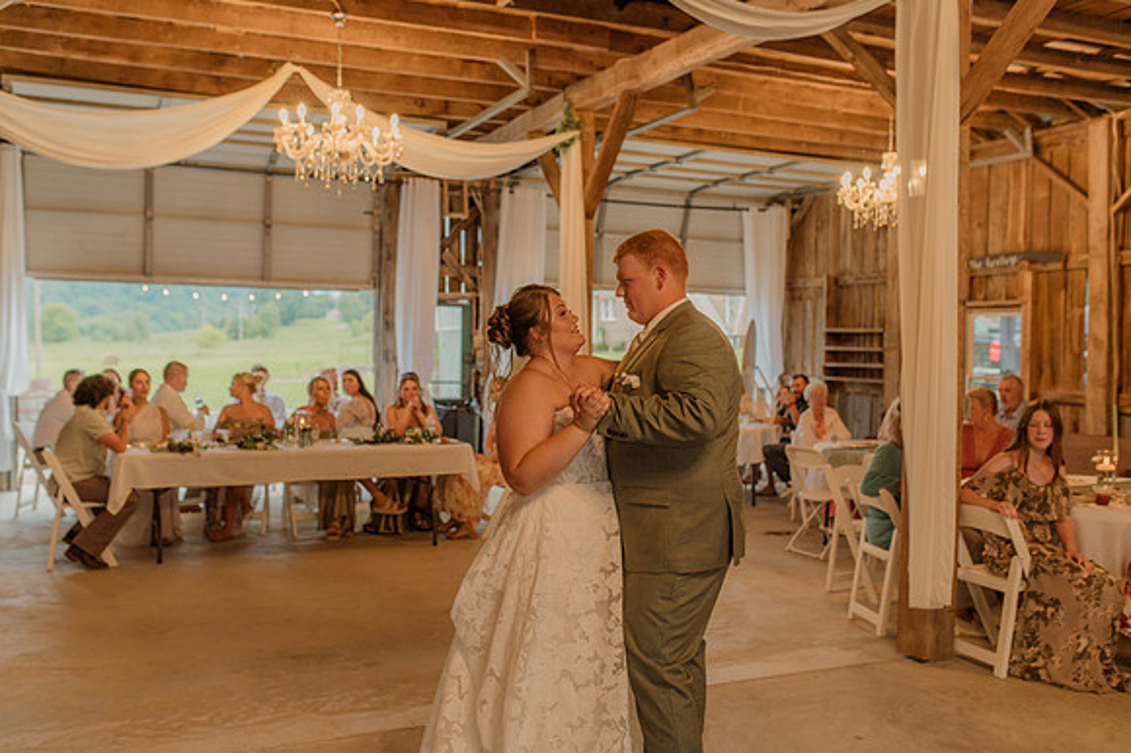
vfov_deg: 37.8
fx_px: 1099
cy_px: 376
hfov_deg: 54.5
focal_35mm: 35
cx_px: 566
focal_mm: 35
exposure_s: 1/200
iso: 640
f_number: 2.5
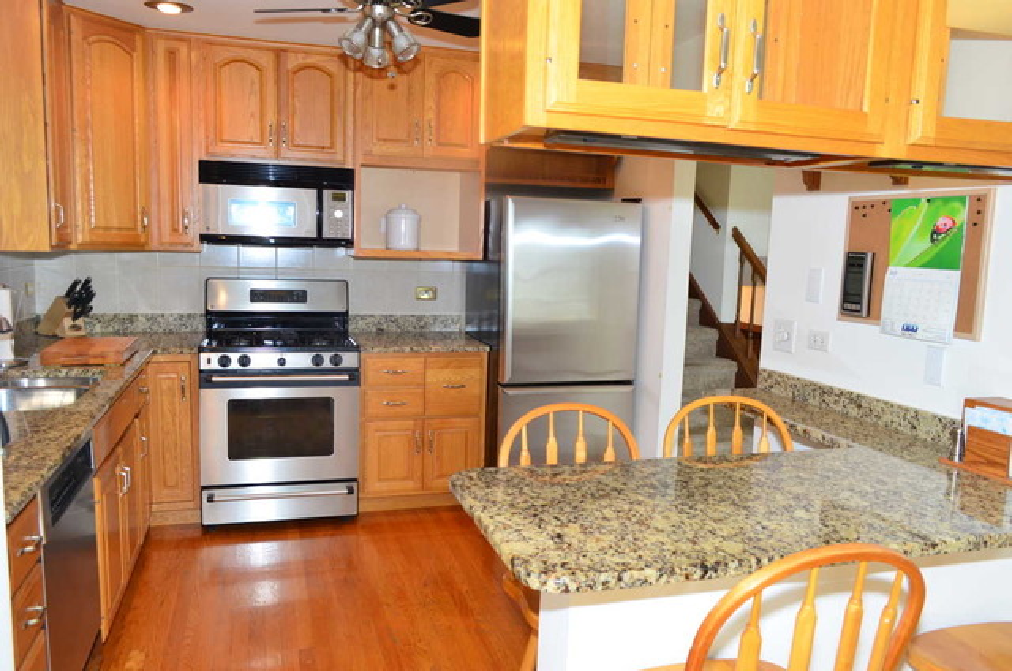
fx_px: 757
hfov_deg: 67.5
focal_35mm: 27
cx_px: 506
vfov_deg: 47.7
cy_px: 336
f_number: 6.7
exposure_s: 1/60
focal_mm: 18
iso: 800
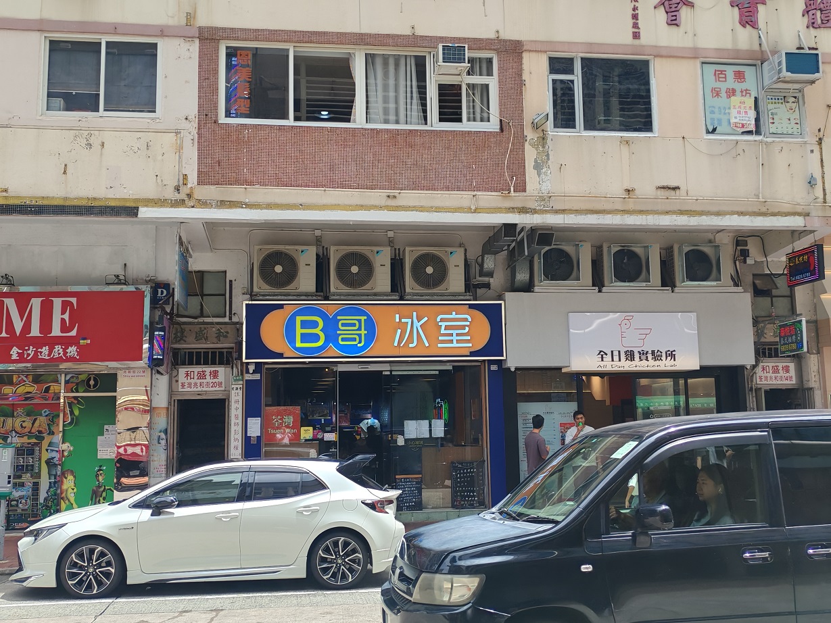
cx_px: 416
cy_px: 312
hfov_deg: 49.0
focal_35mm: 38
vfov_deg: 37.7
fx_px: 912
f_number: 1.95
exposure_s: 1/1400
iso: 50
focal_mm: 5.52
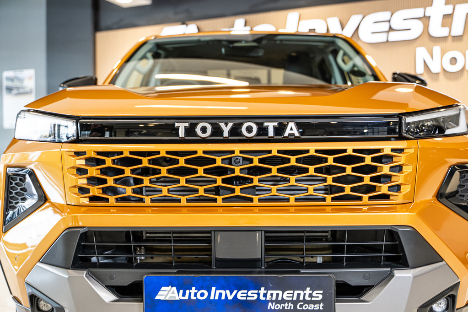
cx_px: 234
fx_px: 572
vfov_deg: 30.5
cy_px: 156
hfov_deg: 44.5
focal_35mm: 44
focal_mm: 44
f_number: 2.8
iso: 800
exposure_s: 1/160
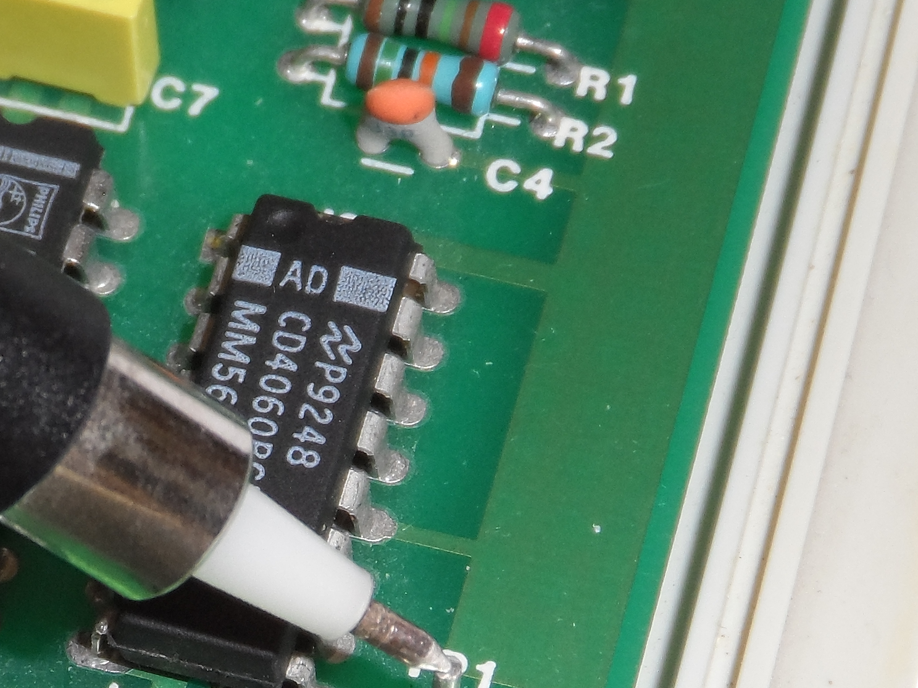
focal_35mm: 154
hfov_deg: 12.8
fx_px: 4084
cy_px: 698
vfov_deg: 9.6
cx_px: 240
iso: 100
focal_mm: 8.7
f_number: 4
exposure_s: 1/45
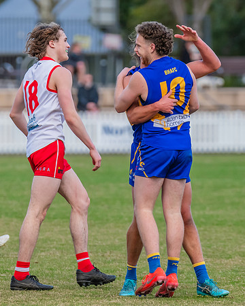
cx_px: 159
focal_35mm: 666
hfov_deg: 2.3
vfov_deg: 2.9
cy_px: 102
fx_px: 6040
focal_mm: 310
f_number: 5
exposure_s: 1/1250
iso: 800
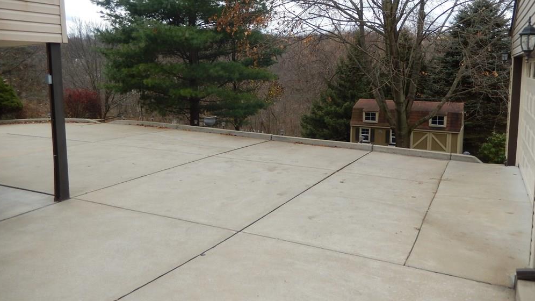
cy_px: 112
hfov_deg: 67.9
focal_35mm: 28
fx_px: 397
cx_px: 269
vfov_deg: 41.2
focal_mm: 4.5
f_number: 3.4
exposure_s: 1/160
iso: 125
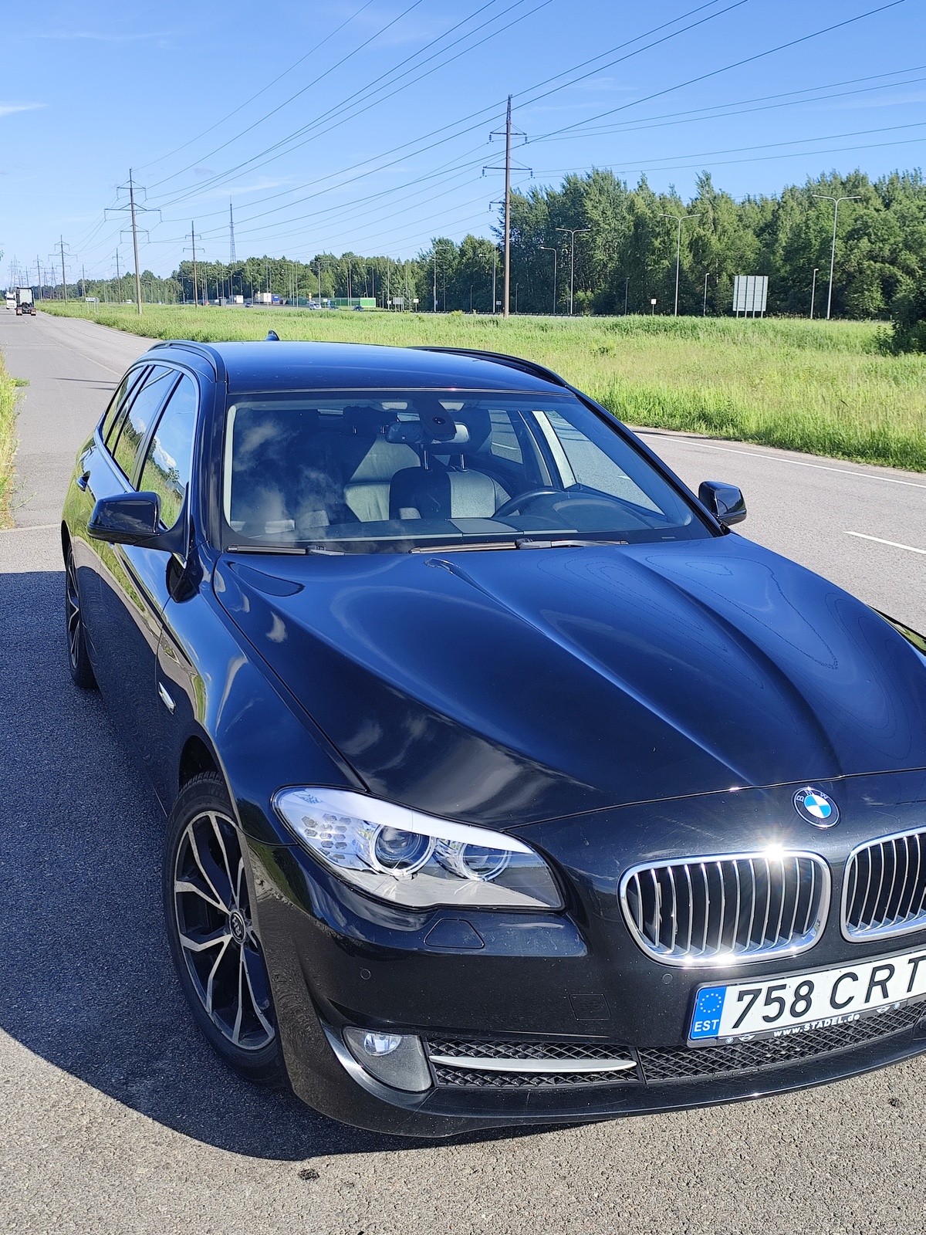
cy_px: 618
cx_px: 463
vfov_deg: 52.6
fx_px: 1248
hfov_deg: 40.7
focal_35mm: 35
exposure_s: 1/689
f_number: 1.65
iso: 50
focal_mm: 6.14
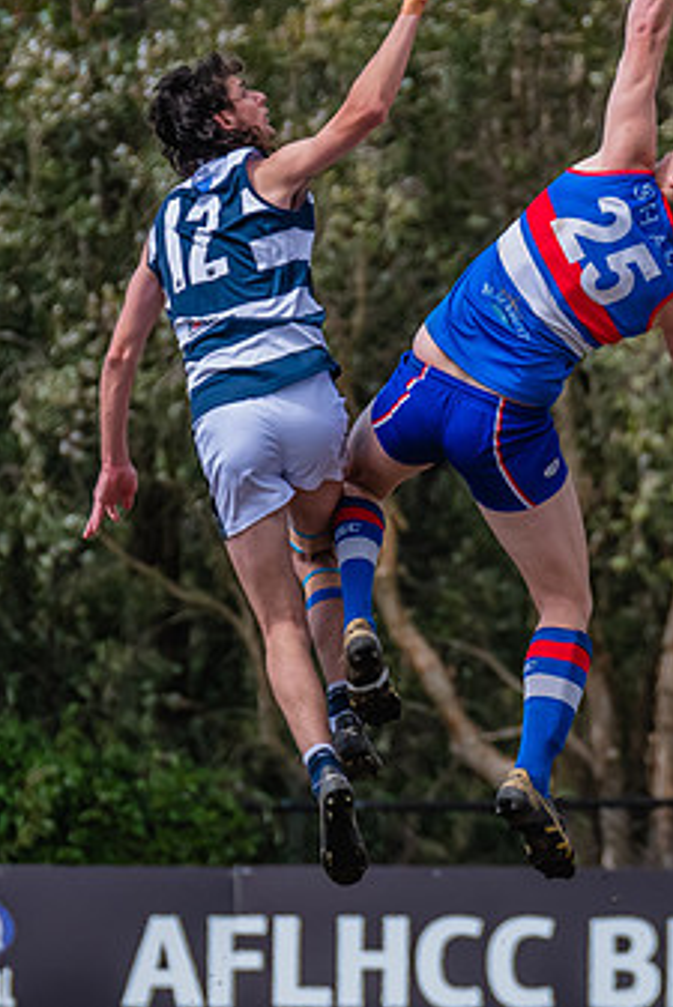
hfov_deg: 1.5
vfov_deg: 2.3
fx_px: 25042
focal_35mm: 894
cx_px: 546
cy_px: 492
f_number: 6.3
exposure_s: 1/1600
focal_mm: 310
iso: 800
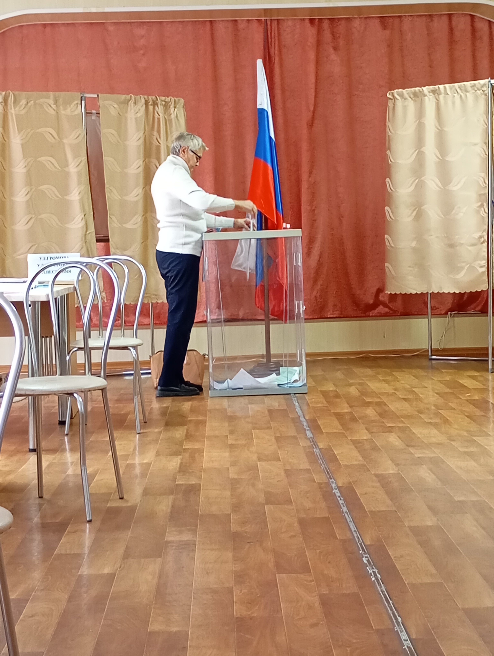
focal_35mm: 72
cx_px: 247
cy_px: 328
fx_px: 1367
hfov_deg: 20.5
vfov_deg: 27.0
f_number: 1.8
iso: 1335
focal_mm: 4.27
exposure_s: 1/20
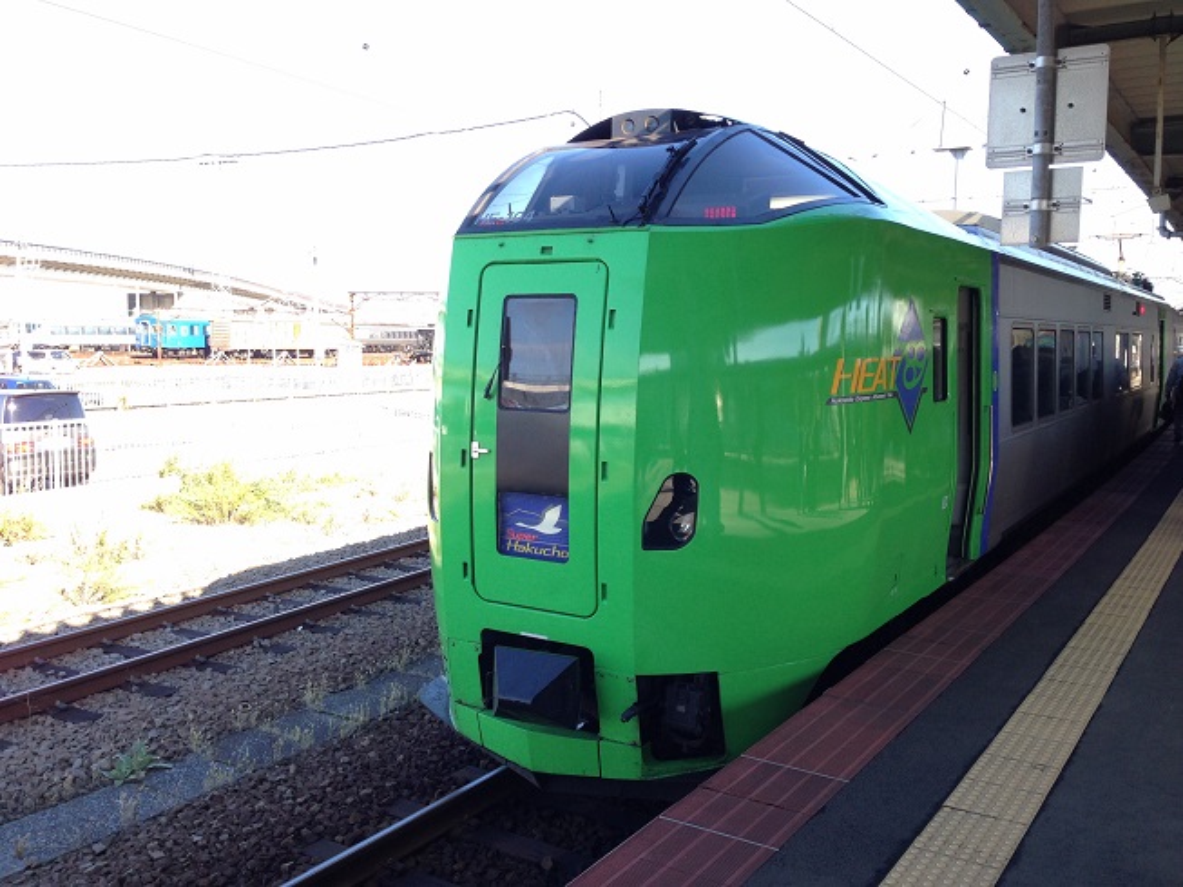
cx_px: 592
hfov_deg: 55.3
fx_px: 1128
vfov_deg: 43.0
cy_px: 444
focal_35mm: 33
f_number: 2.4
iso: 50
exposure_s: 1/206
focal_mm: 4.12
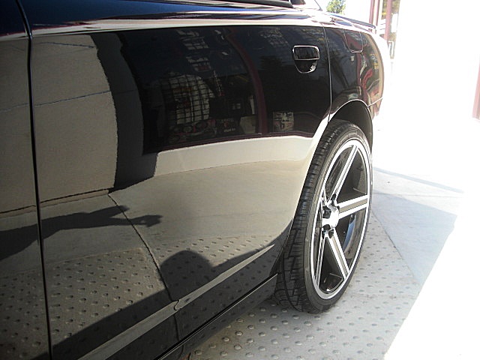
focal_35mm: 36
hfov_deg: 51.4
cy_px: 180
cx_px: 240
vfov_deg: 39.7
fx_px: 499
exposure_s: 1/160
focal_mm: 6.3
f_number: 2.8
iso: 50
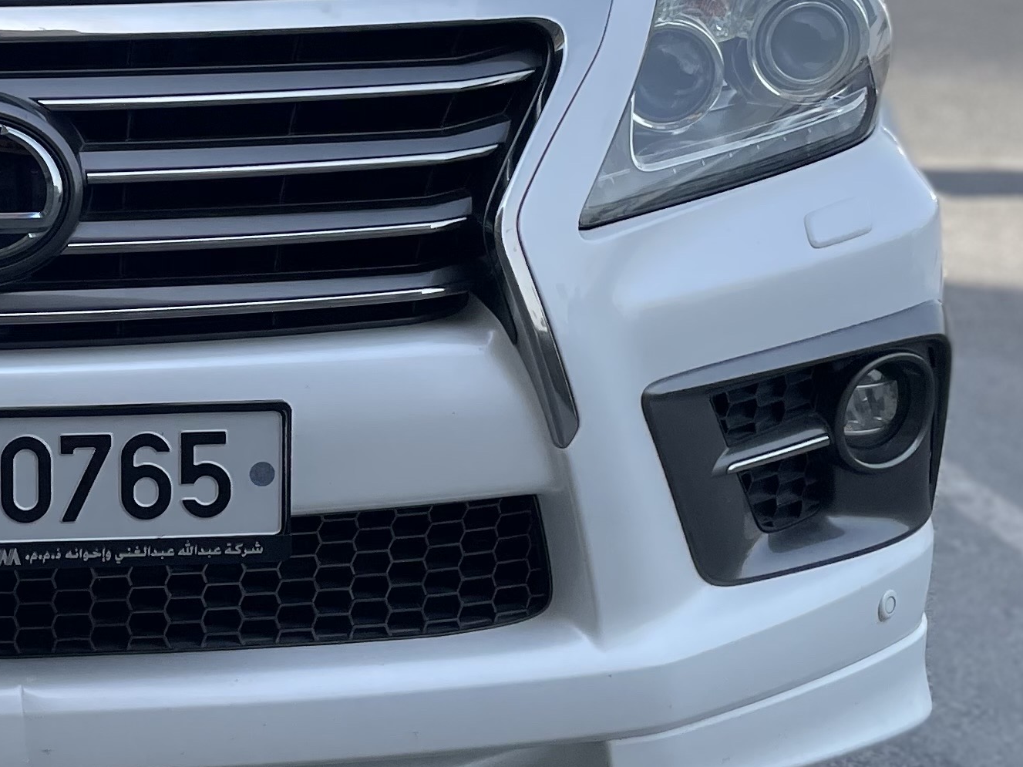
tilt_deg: -13.1
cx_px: -60
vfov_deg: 18.6
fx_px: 2334
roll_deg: -0.1
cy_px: 240
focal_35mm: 79
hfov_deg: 23.4
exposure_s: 1/3509
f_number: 1.6
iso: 50
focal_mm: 4.2
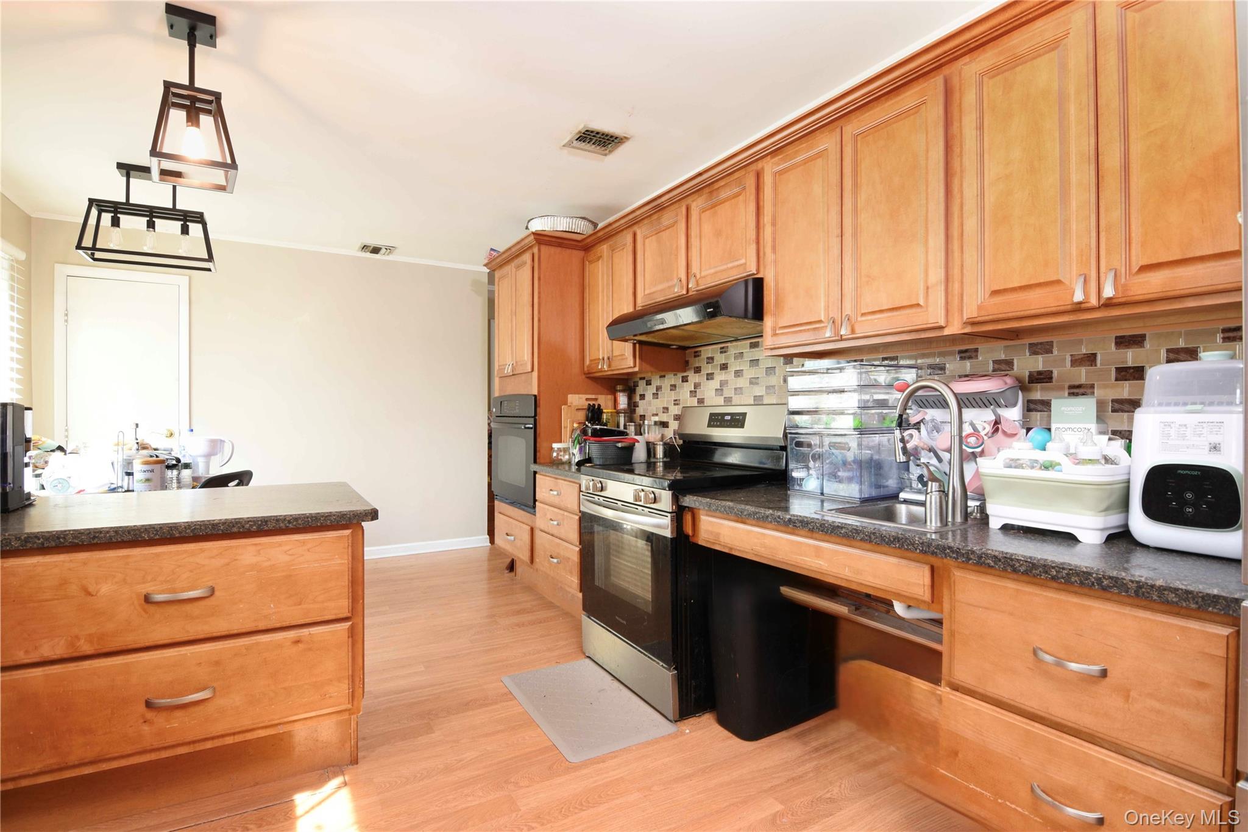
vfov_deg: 72.0
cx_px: 624
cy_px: 416
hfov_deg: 95.0
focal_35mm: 16
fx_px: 572
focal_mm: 11
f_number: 9
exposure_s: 1/8
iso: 320
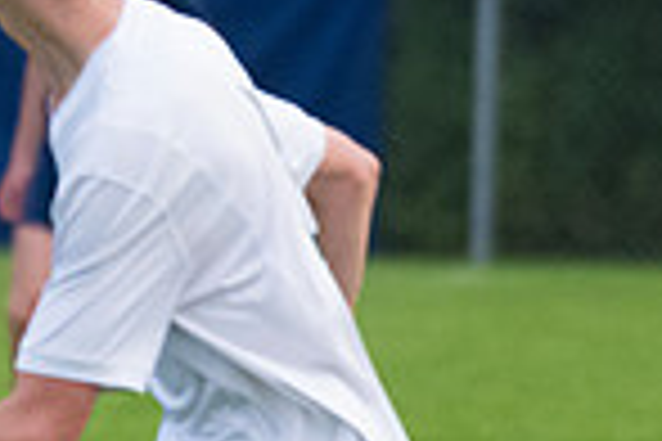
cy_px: 346
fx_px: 30486
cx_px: -594
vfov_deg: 0.8
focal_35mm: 1658
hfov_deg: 1.2
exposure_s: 1/2000
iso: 3200
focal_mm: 280
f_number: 5.6
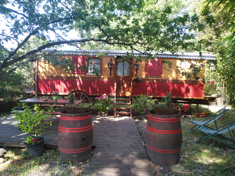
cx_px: 118
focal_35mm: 24
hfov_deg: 71.6
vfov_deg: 56.8
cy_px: 88
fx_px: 163
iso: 125
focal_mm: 3.94
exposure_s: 1/119
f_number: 1.9
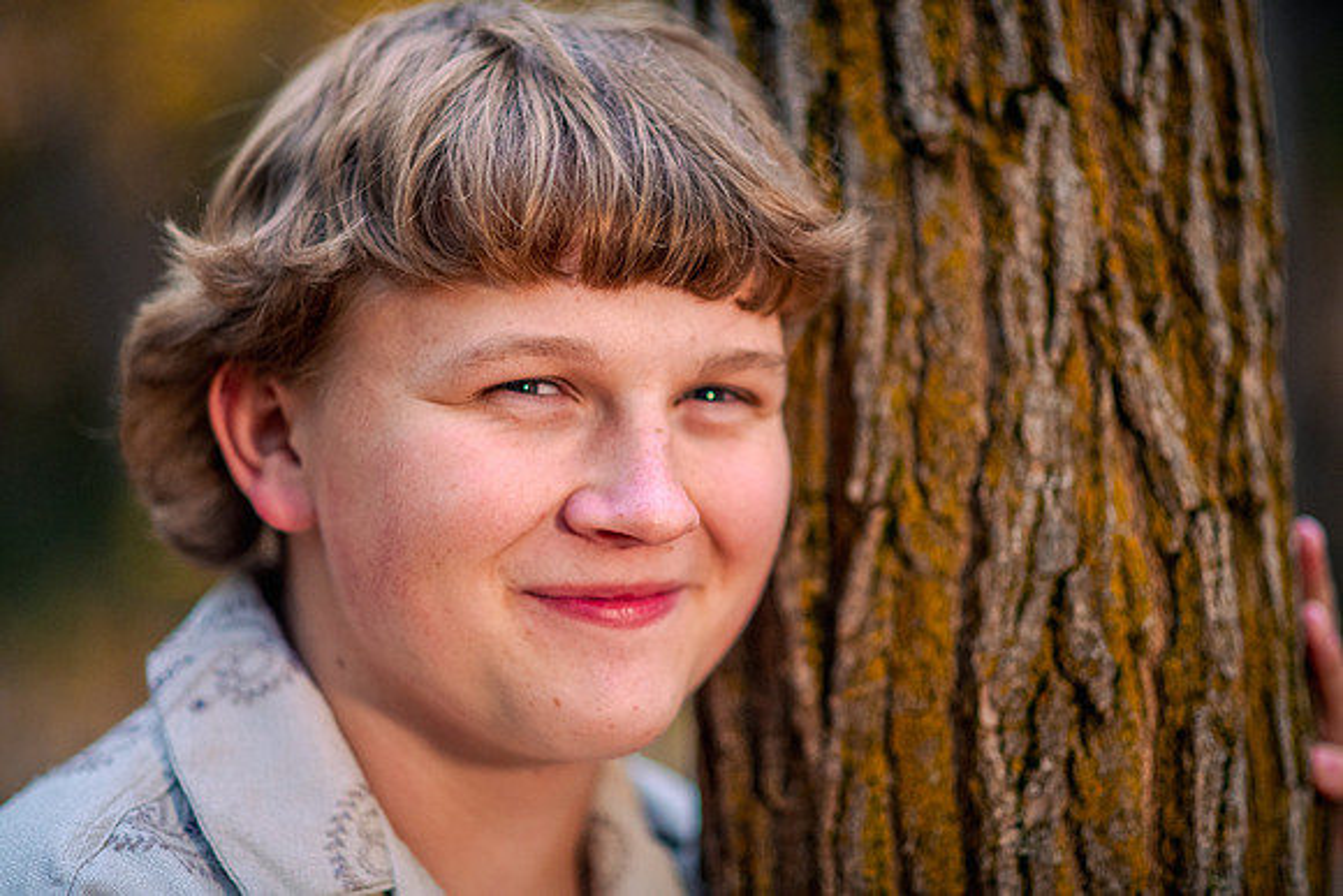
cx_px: 672
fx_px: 3918
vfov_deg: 13.0
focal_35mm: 105
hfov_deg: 19.5
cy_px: 448
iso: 1250
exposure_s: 1/100
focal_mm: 105
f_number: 2
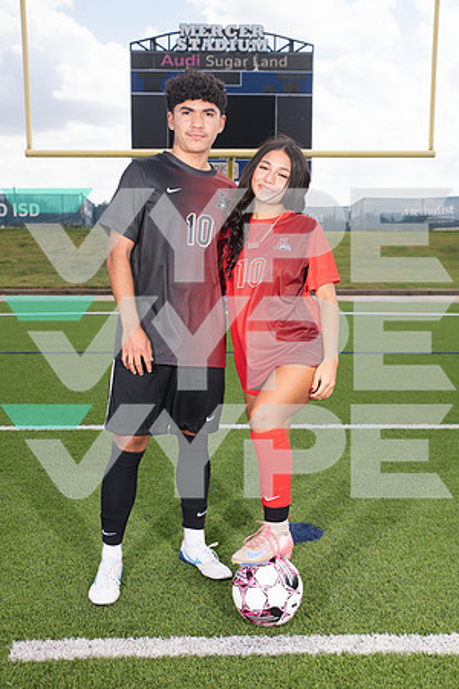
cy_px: 344
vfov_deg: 48.5
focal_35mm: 40
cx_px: 230
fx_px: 765
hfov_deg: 33.4
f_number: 7.1
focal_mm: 40
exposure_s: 1/320
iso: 125
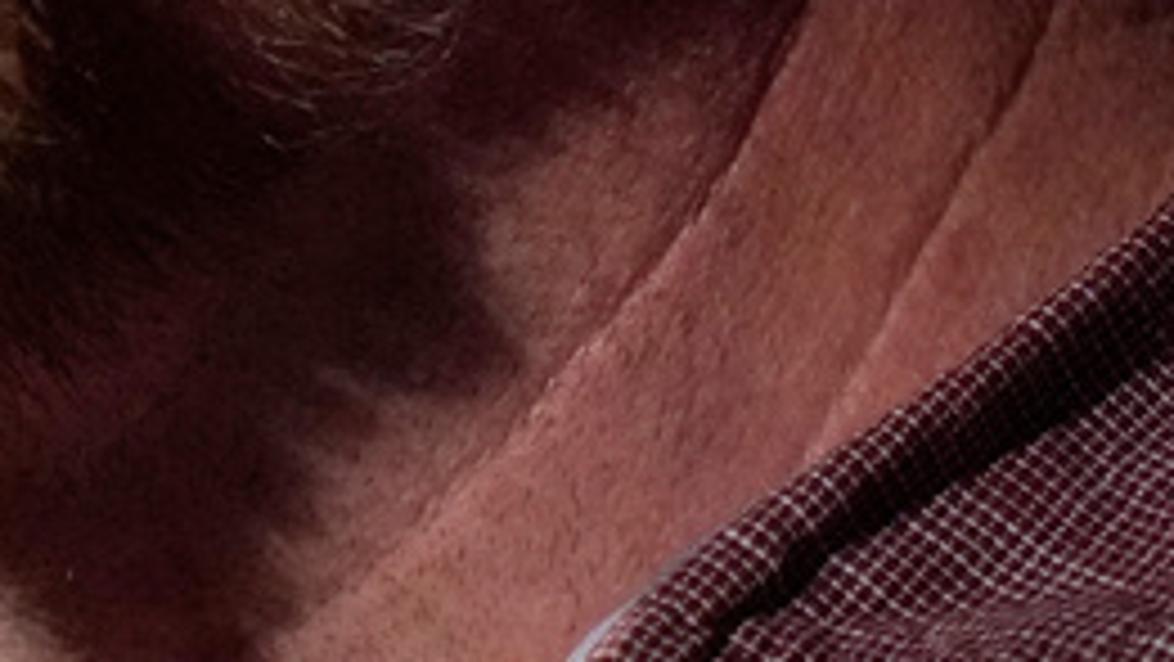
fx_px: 76821
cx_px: -355
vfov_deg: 0.5
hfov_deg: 0.9
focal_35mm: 2467
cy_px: -865
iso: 6400
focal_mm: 400
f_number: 2.8
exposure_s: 1/1600
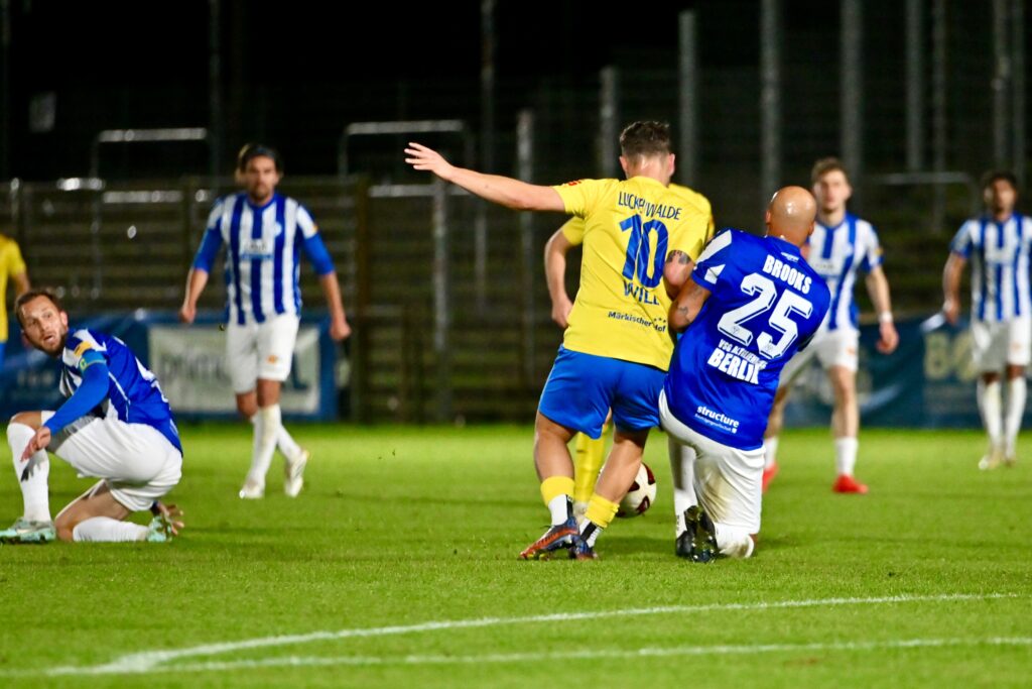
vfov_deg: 6.9
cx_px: 516
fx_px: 5734
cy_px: 344
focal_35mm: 200
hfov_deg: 10.3
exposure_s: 1/1600
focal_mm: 200
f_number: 2.8
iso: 3200
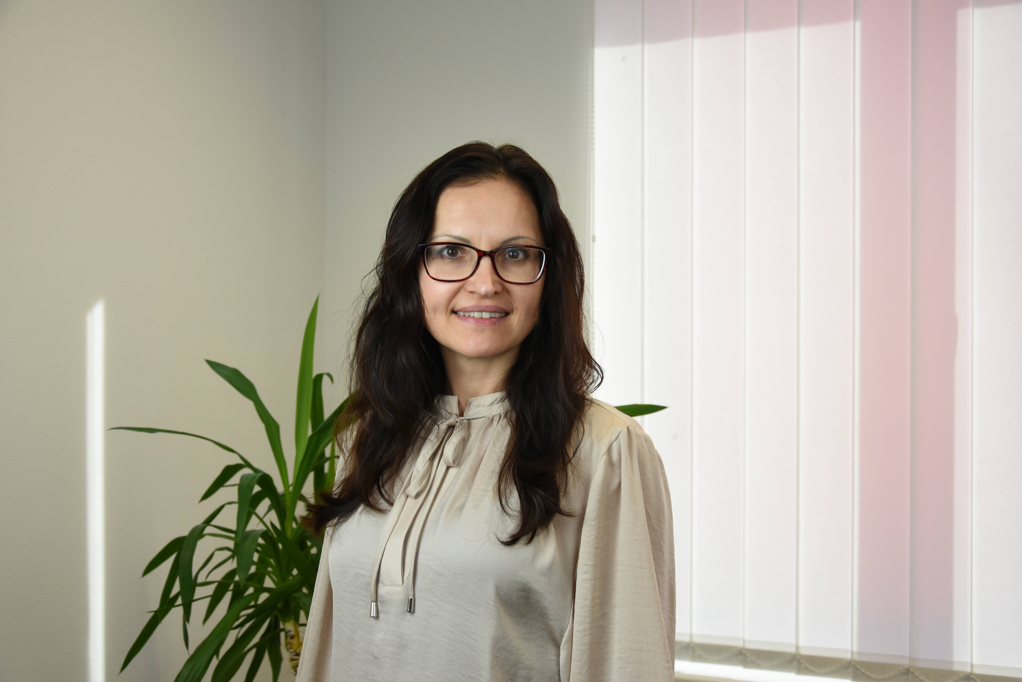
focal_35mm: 45
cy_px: 341
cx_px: 511
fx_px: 1277
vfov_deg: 29.9
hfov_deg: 43.6
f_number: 5
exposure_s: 1/160
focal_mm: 30
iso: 800
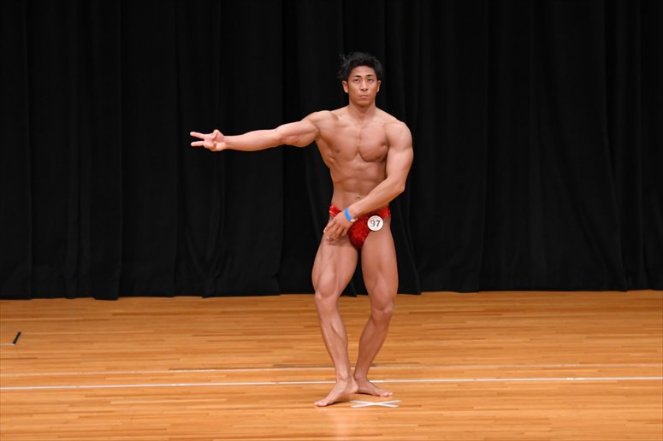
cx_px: 332
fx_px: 4694
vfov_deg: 5.4
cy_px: 220
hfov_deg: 8.1
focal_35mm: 255
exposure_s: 1/400
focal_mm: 170
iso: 3200
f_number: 5.6
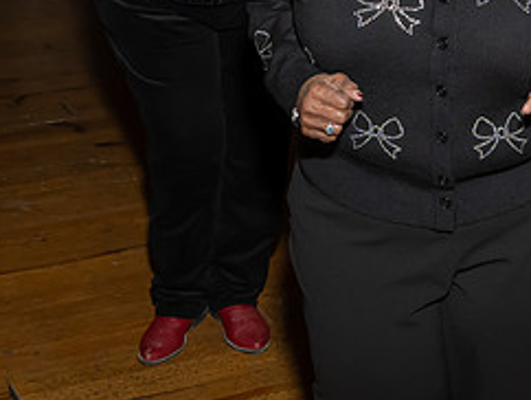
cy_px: -20
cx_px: 435
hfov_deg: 20.8
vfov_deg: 15.6
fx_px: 1428
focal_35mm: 93
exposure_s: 1/250
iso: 640
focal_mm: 19
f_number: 8
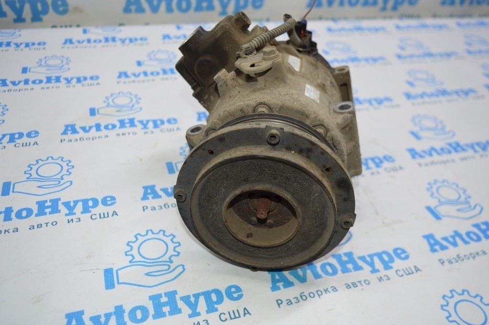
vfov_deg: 39.9
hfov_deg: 57.3
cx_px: 244
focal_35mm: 33
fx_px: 448
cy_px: 162
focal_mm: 22
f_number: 4
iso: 400
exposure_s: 1/80
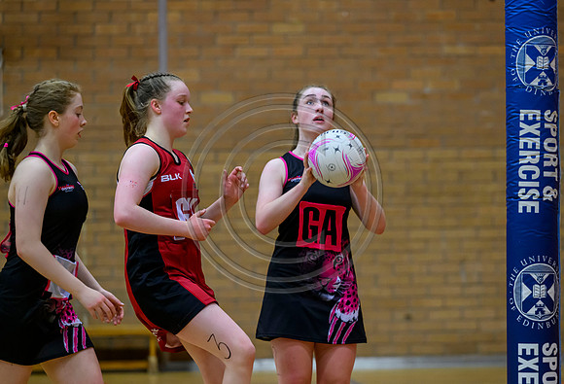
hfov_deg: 9.8
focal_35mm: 207
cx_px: 329
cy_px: 219
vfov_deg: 6.7
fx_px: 3272
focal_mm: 165
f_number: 3.2
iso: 4000
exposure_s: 1/800
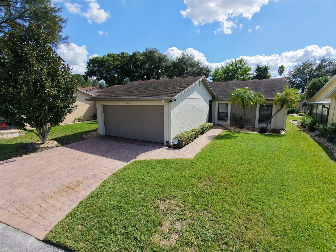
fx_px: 155
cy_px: 126
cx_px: 168
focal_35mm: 16
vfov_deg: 78.1
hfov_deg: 94.5
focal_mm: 3.05
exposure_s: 1/640
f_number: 2.2
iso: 100
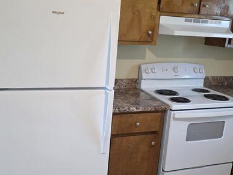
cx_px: 117
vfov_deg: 37.7
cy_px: 100
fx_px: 256
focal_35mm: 38
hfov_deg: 48.9
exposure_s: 1/120
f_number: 1.7
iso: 640
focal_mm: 6.3
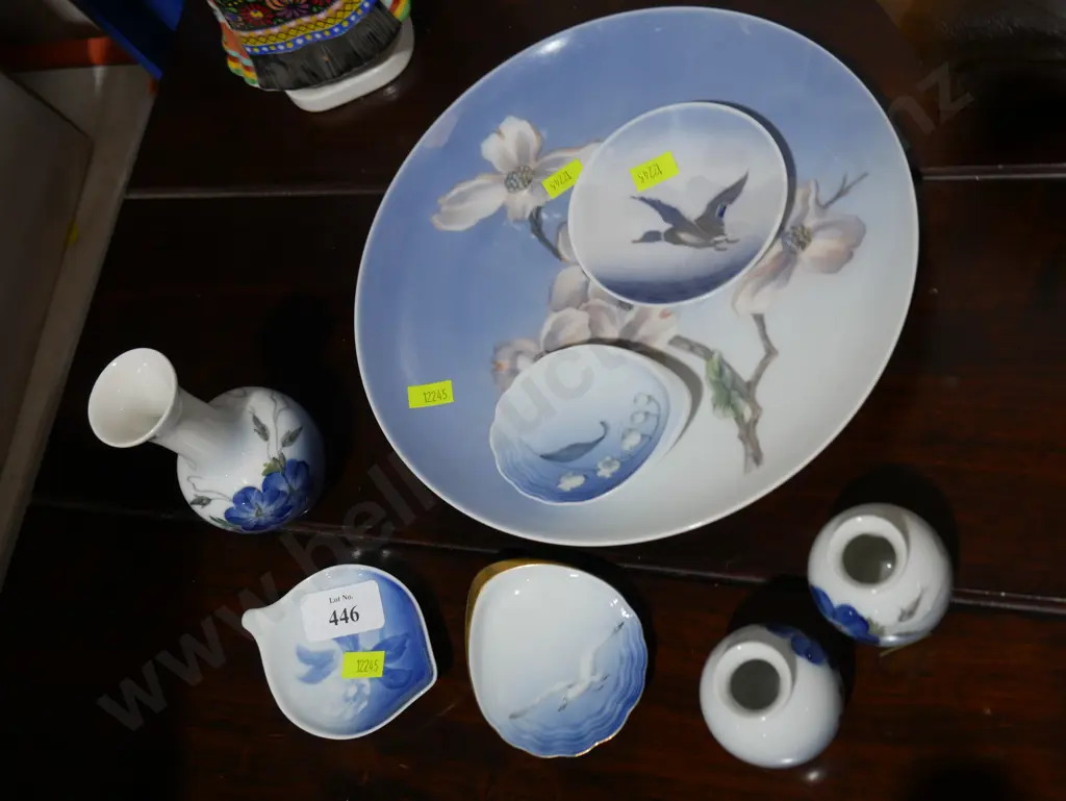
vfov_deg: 34.4
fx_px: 1294
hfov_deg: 44.8
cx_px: 533
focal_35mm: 42
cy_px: 400
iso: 250
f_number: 4.6
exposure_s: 1/60
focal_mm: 21
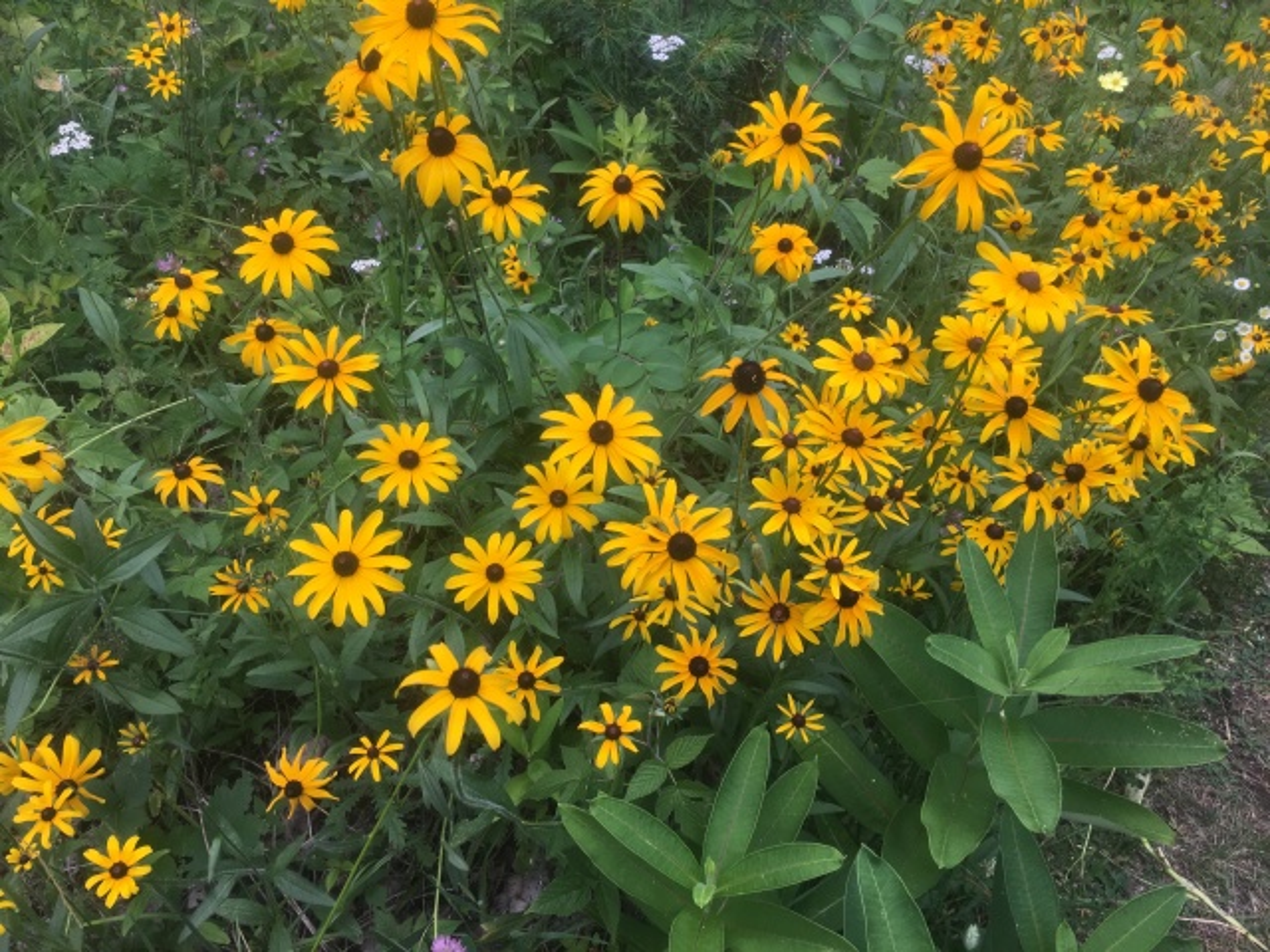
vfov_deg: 48.2
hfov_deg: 61.7
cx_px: 635
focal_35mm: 29
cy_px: 476
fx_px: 1064
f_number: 2.2
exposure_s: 1/337
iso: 25
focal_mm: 4.15
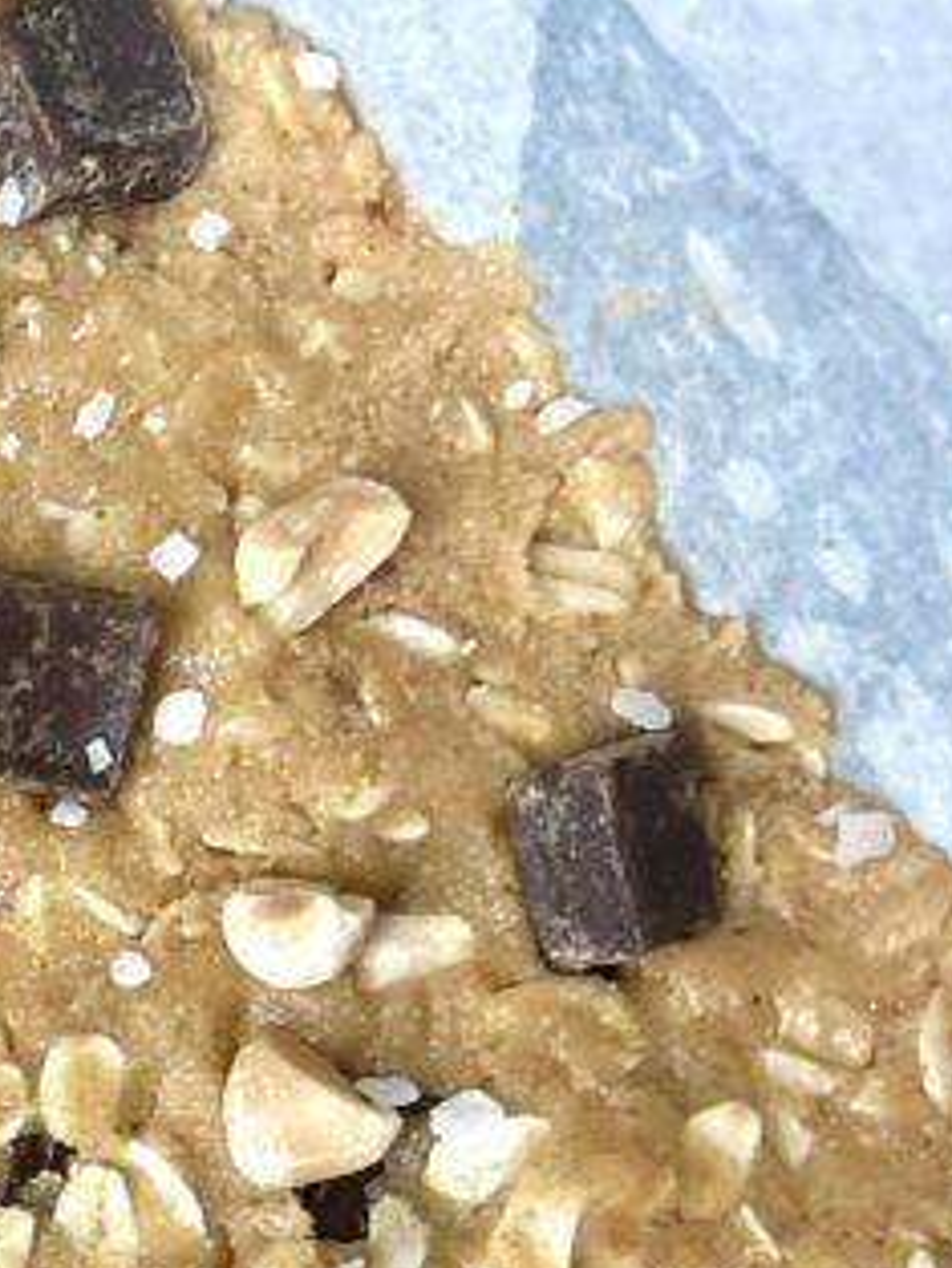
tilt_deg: -84.4
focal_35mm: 85
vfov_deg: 21.3
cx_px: -482
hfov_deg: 15.9
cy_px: 1552
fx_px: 3115
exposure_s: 1/120
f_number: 1.5
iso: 125
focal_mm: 5.7
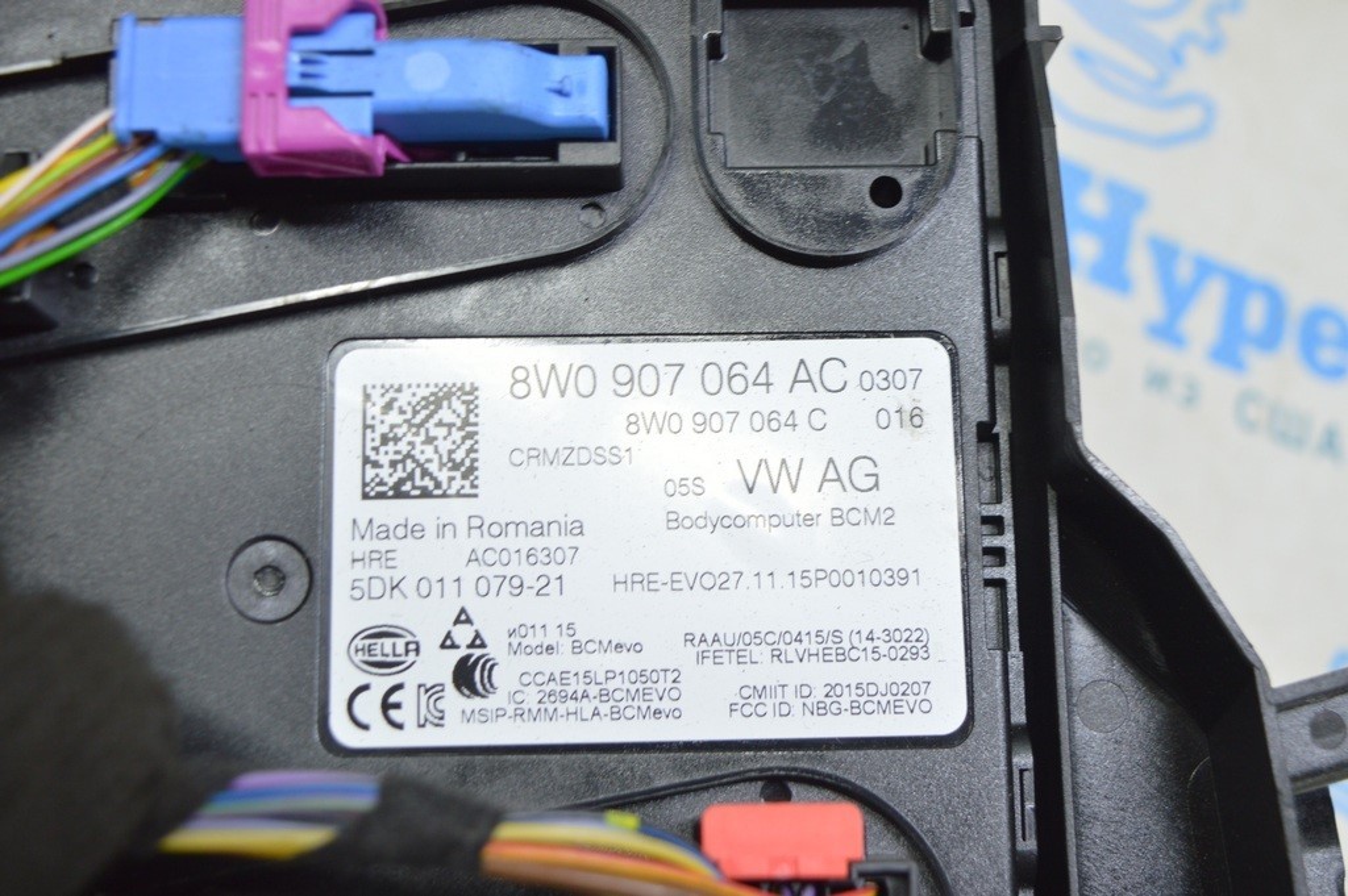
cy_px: 448
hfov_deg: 41.1
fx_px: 1796
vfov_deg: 28.0
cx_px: 674
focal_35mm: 48
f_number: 5.6
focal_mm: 32
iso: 400
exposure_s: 1/20
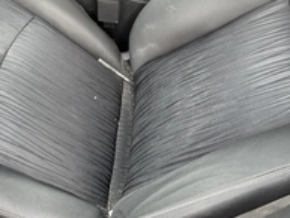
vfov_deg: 24.4
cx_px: 146
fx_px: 486
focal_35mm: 58
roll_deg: -32.2
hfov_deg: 33.2
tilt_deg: -39.8
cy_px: 17
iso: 64
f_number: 1.8
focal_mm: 3
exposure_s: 1/98
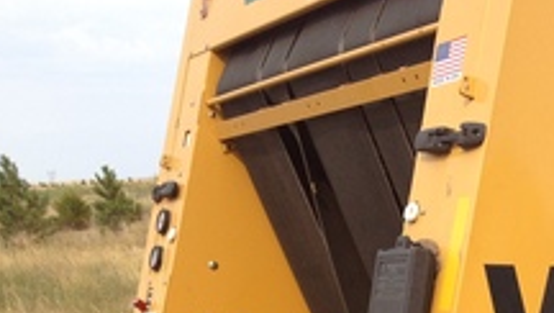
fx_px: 1412
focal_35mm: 96
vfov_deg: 12.1
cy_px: 452
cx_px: 598
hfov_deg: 21.2
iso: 64
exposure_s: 1/824
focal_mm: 4.28
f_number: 2.4
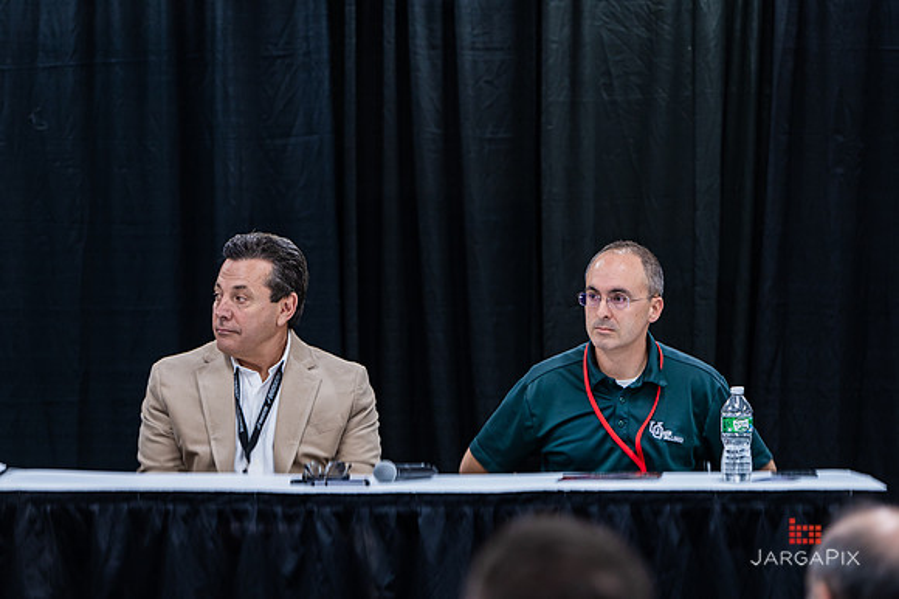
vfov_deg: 8.1
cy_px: 287
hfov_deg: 12.2
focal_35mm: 169
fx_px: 4212
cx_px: 431
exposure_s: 1/200
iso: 1000
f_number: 4
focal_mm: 160
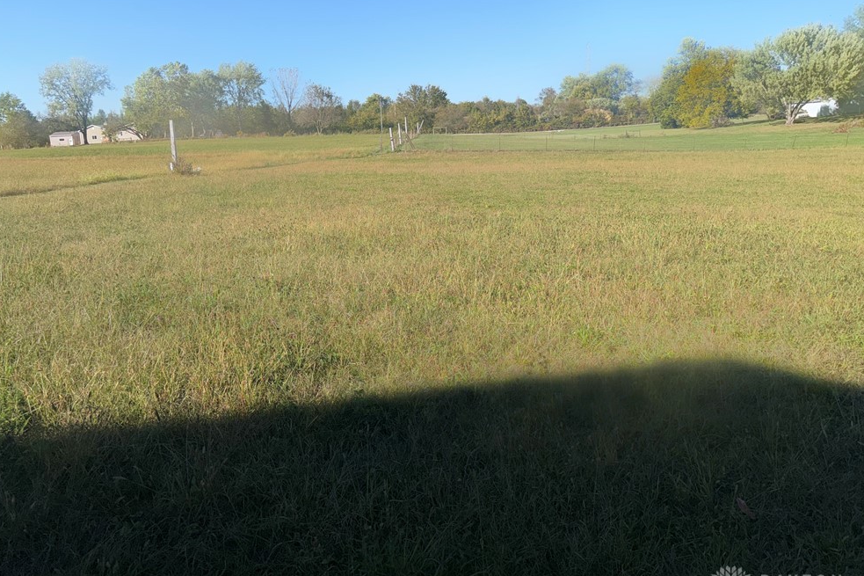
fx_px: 624
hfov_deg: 69.4
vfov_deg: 49.5
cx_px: 425
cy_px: 268
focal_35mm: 26
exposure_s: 1/6452
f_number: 1.78
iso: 50
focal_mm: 6.76
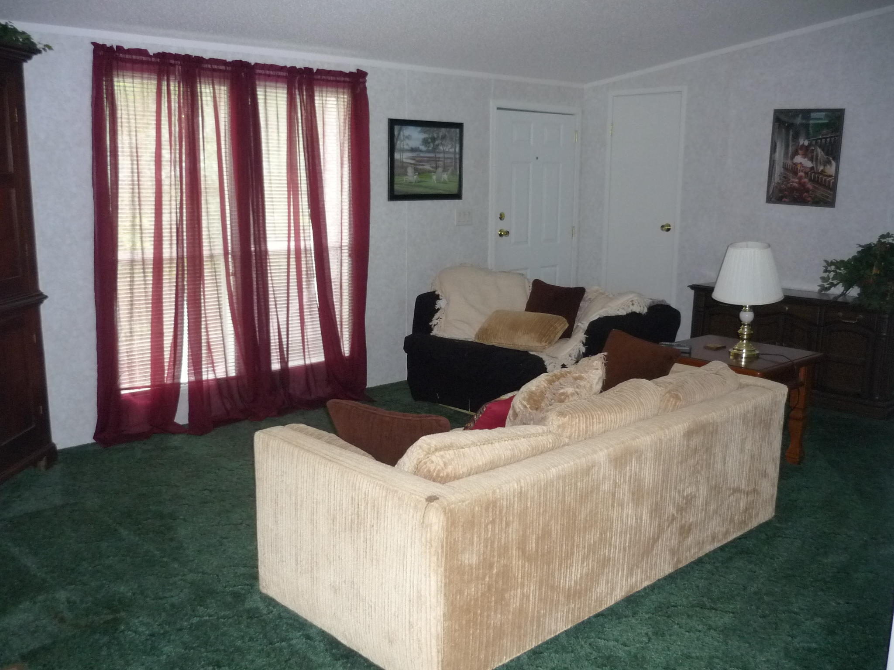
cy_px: 335
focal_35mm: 33
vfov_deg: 42.9
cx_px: 447
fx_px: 852
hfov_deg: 55.4
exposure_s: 1/8
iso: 320
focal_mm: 5.5
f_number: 2.8
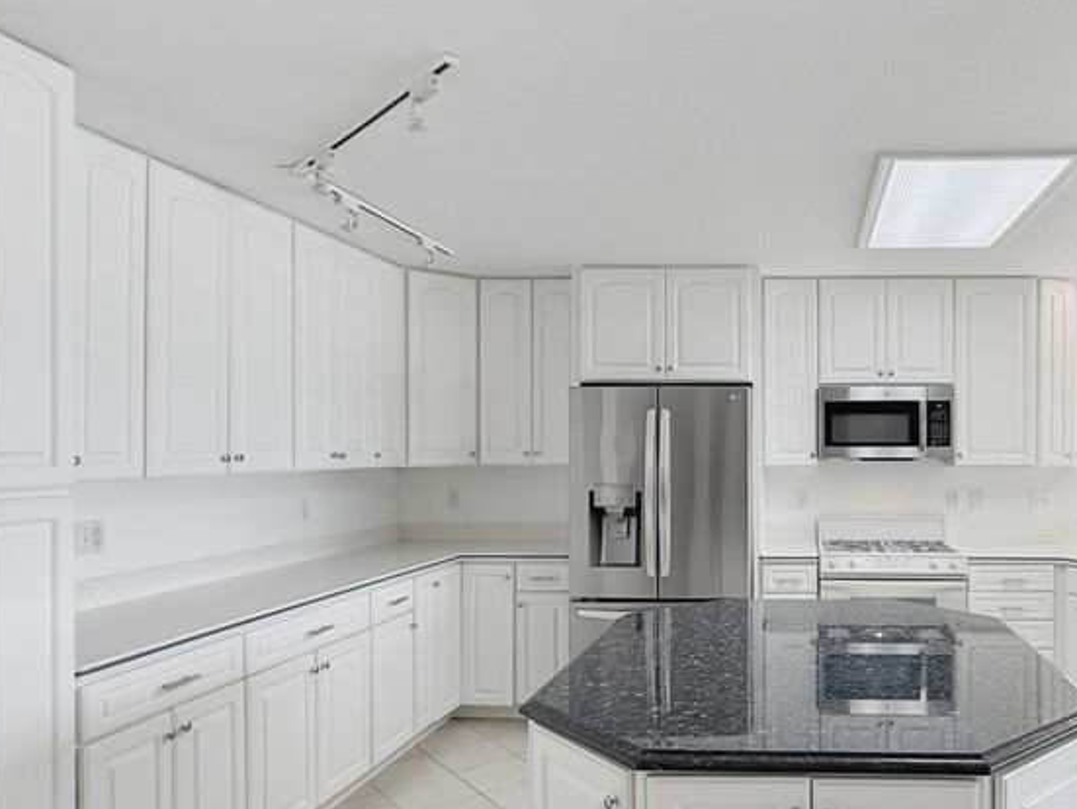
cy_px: 436
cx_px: 788
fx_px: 809
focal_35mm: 26
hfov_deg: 63.9
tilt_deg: +0.9
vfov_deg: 53.1
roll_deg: +0.5
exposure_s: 1/120
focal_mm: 2.2
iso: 80
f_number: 2.2
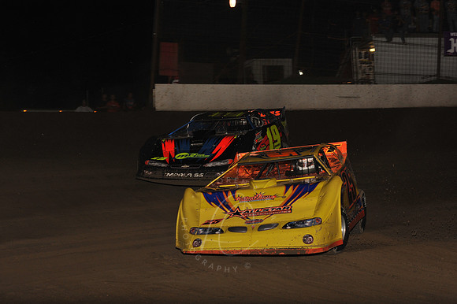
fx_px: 1167
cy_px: 152
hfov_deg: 22.2
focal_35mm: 92
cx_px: 228
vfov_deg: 14.8
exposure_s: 1/320
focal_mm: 92
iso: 1000
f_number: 7.1
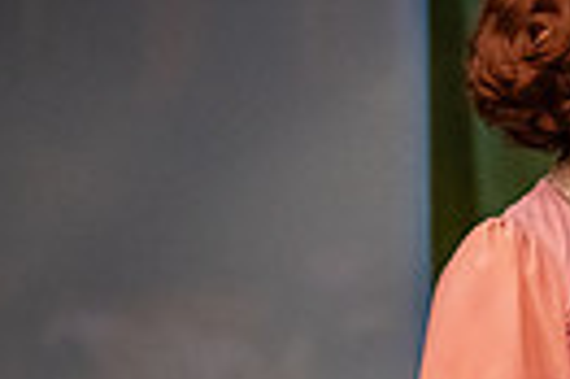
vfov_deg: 1.8
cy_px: 420
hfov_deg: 2.7
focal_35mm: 754
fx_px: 11923
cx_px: 835
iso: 4000
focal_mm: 170
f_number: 3.2
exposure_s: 1/250
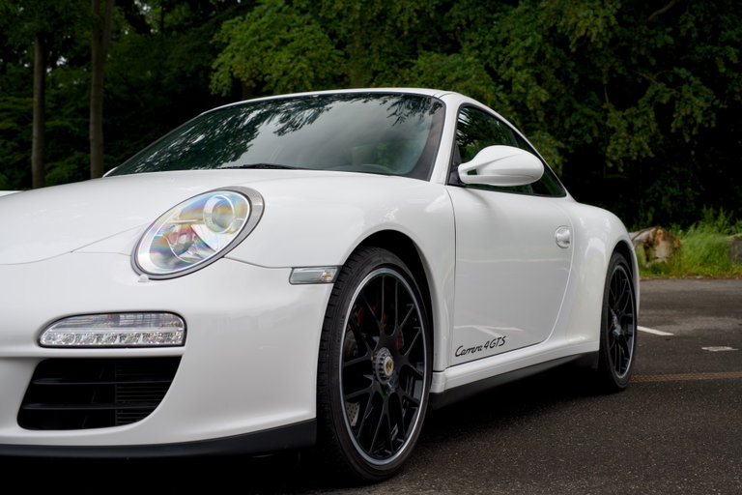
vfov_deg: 27.0
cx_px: 371
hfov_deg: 39.6
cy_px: 248
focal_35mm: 50
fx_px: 1030
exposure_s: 1/125
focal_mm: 50
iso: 125
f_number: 8
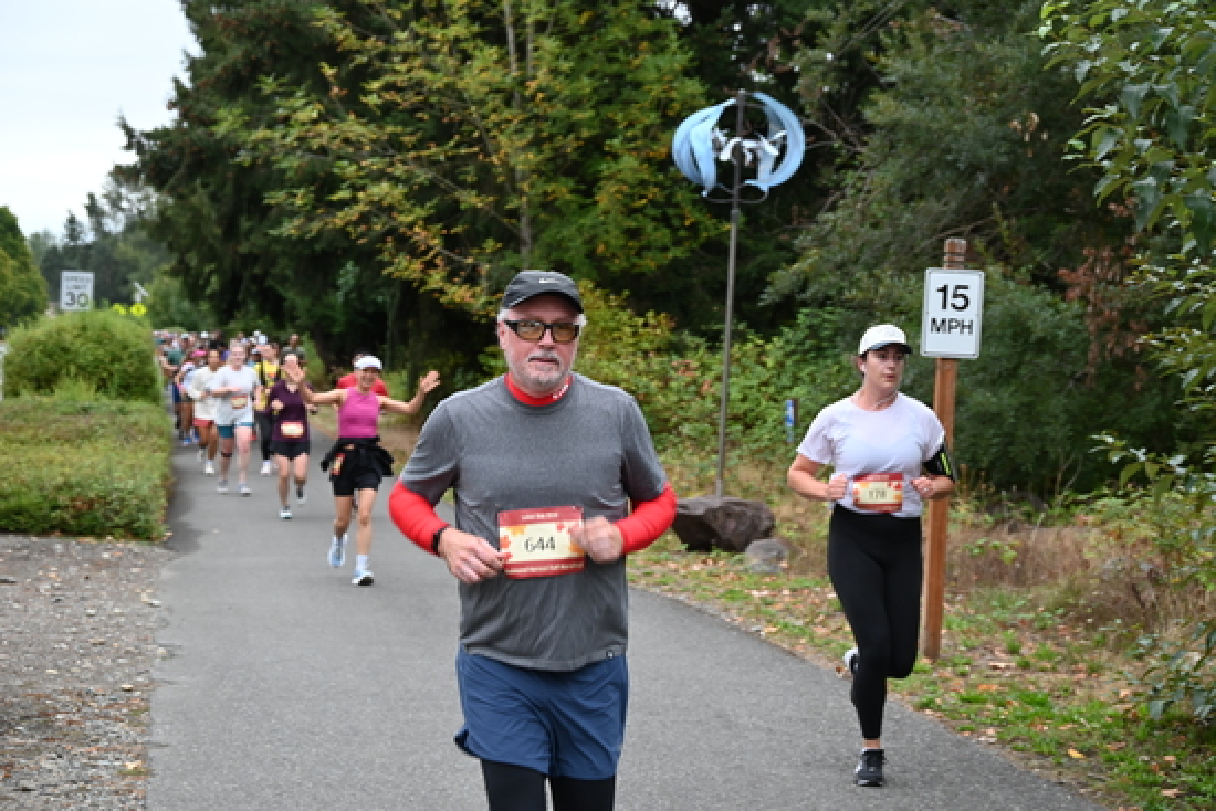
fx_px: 2365
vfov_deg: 19.5
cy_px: 406
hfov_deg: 28.8
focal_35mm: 70
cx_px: 608
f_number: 6
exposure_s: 1/125
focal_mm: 70
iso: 640
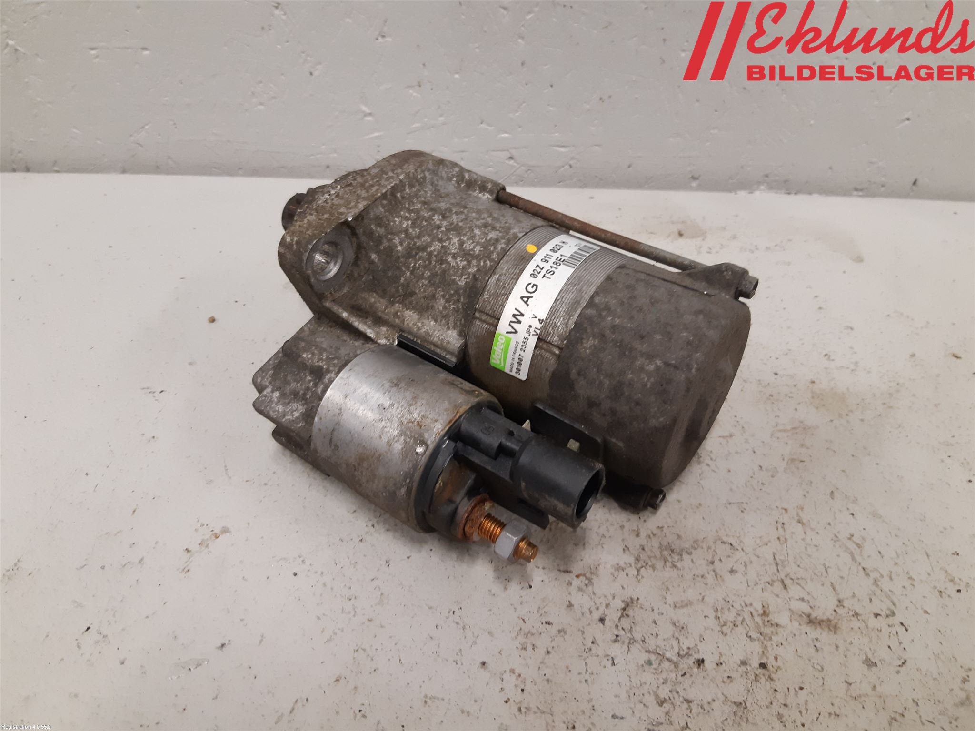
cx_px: 488
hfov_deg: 67.3
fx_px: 732
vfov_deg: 53.1
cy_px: 366
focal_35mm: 26
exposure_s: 1/50
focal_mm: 3.93
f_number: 1.7
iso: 160
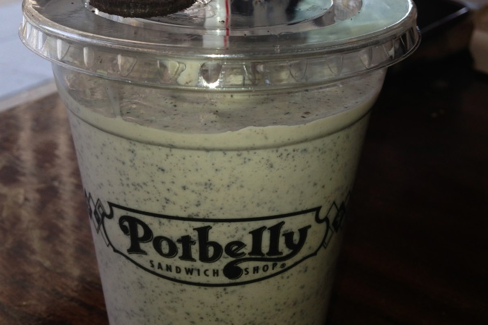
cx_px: 243
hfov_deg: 42.8
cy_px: 80
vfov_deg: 28.8
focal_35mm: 46
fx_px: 623
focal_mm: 4.13
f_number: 2.4
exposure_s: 1/185
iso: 50
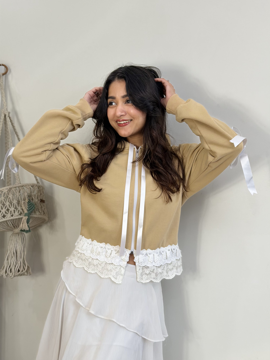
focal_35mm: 48
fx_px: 499
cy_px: 180
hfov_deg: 30.3
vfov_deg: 39.7
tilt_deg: -1.4
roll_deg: -3.9
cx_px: 135
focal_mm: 6.76
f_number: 1.78
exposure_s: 1/61
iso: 100
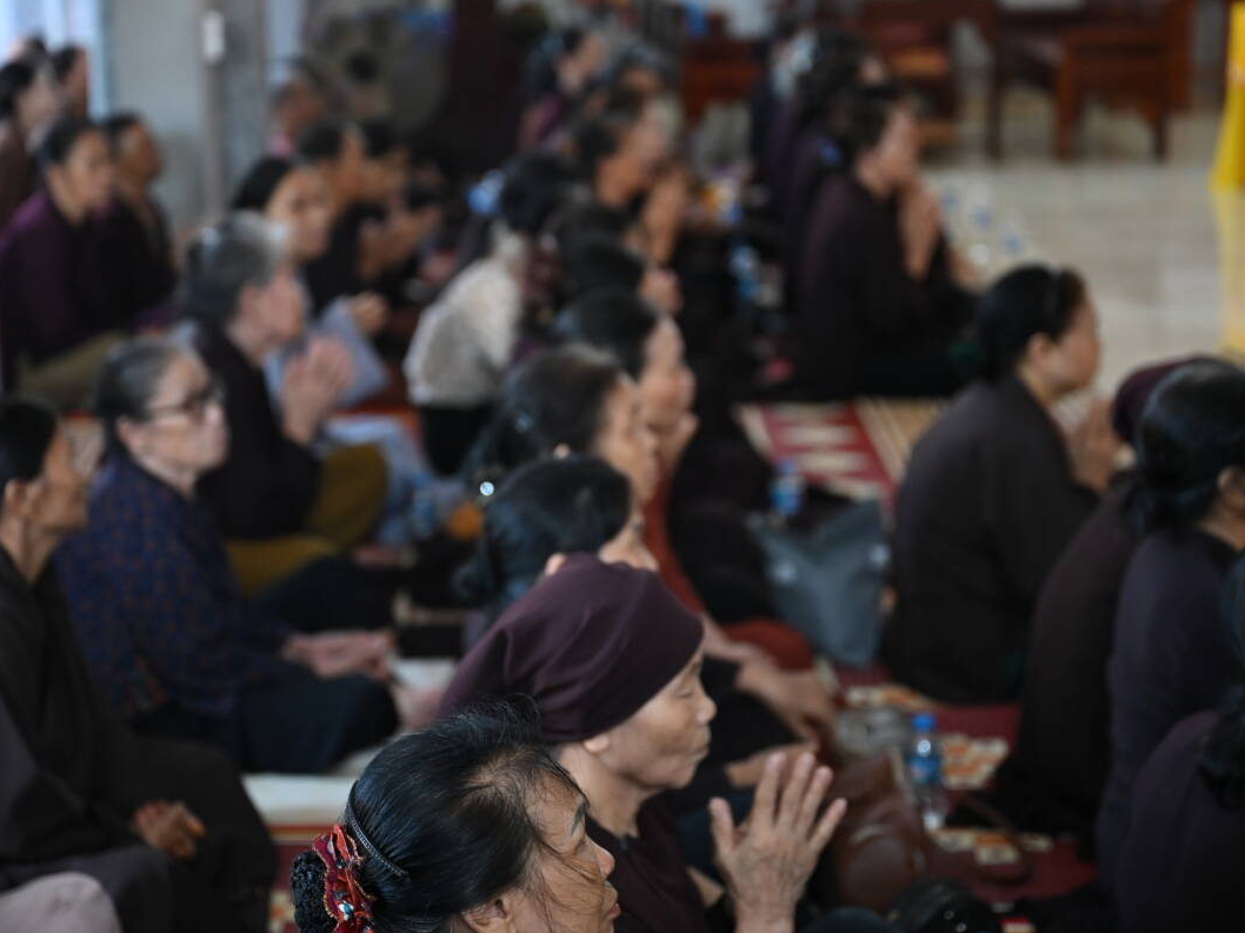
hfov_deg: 27.0
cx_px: 600
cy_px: 468
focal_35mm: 72
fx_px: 2589
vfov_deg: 20.4
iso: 2500
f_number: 2.8
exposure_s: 1/320
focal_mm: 66
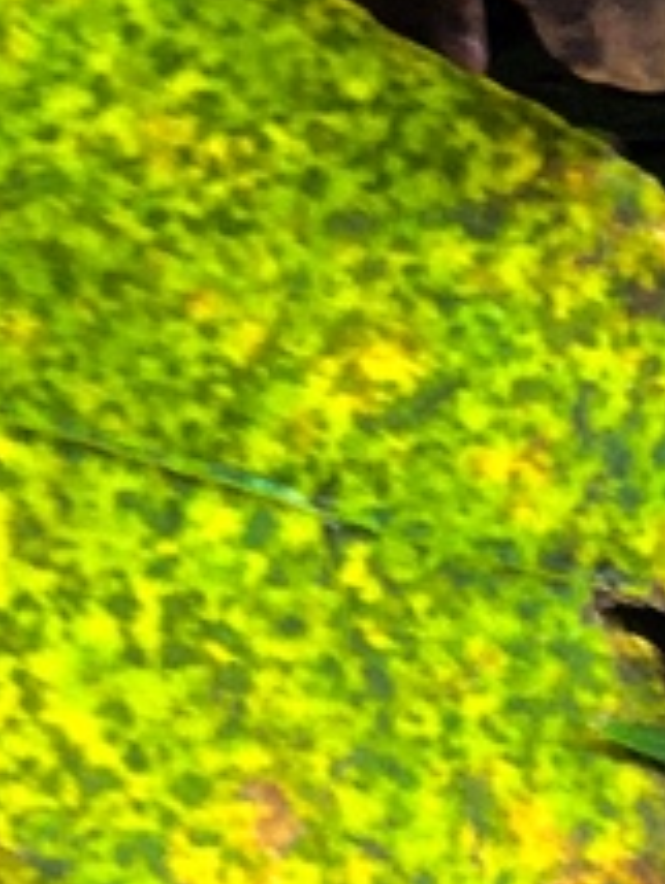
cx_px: -535
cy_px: 1851
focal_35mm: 196
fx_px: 5010
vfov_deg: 9.4
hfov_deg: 7.4
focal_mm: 3.99
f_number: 1.8
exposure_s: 1/120
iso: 32
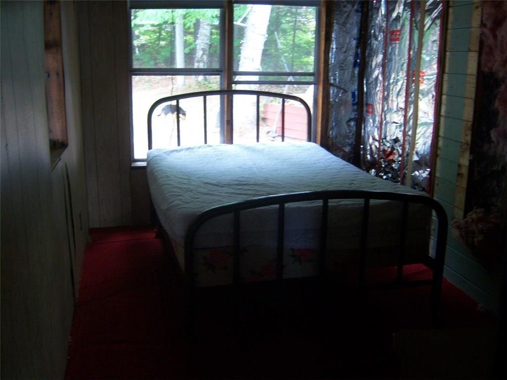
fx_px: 527
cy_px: 190
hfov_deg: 51.4
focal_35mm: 36
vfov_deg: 39.7
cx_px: 254
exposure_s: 1/25
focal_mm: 7.5
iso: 160
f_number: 2.8
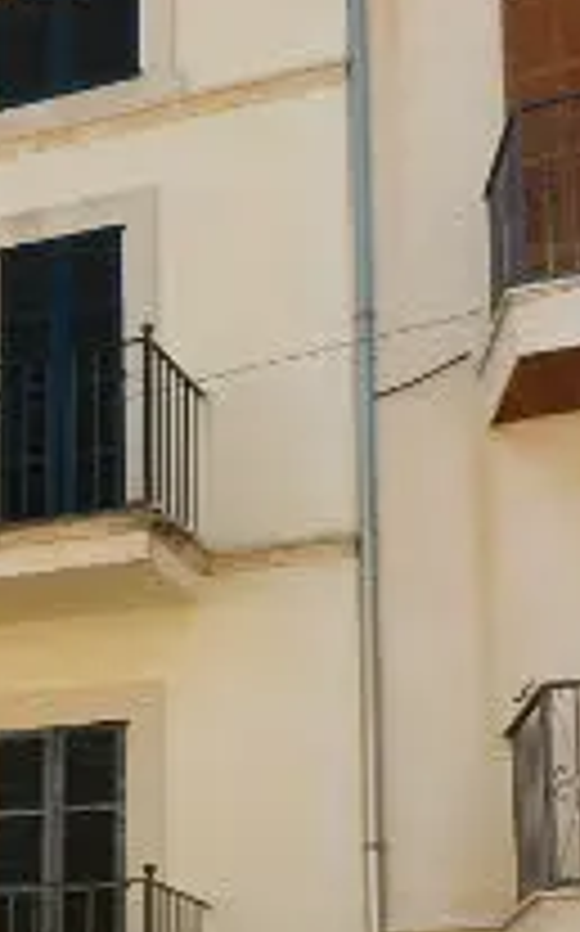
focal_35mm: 82
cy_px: 801
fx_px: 2078
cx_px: -198
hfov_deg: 15.1
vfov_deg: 24.7
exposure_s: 1/800
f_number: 3.2
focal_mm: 4.5
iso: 125
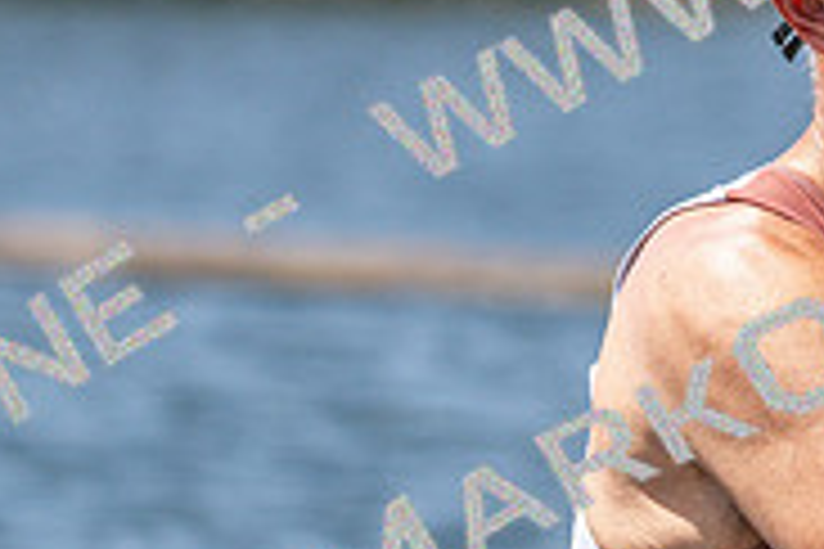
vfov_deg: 1.6
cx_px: 928
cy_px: 191
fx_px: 19340
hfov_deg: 2.4
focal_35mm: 845
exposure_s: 1/2000
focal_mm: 266
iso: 320
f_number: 5.6
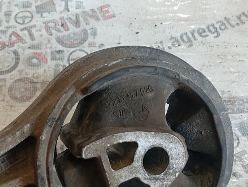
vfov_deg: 28.1
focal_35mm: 52
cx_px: 124
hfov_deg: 36.8
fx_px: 373
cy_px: 94
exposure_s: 1/50
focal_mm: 3.96
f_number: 1.8
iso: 243
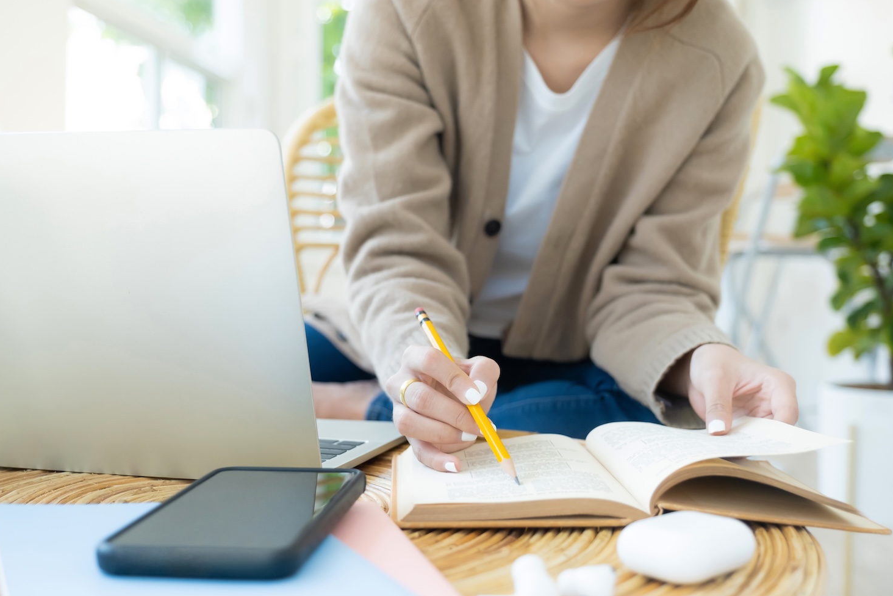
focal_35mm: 42
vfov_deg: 31.9
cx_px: 451
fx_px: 1042
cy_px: 294
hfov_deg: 46.4
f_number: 2.8
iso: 800
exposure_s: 1/1000
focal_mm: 27.4
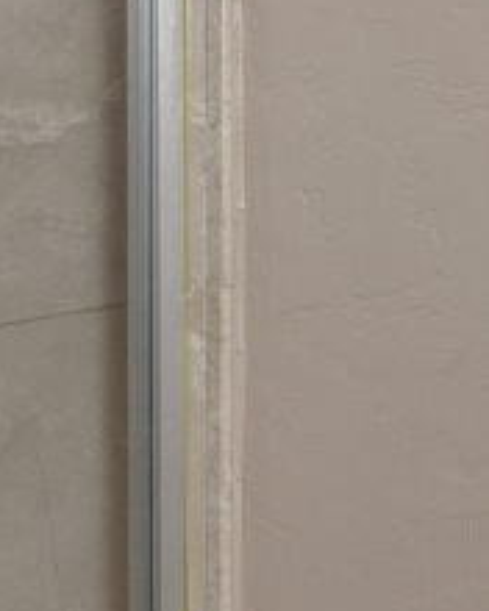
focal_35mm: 111
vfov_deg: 16.2
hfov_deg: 8.5
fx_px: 2008
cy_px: 830
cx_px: -1359
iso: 200
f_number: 7.1
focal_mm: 13
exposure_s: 1/160
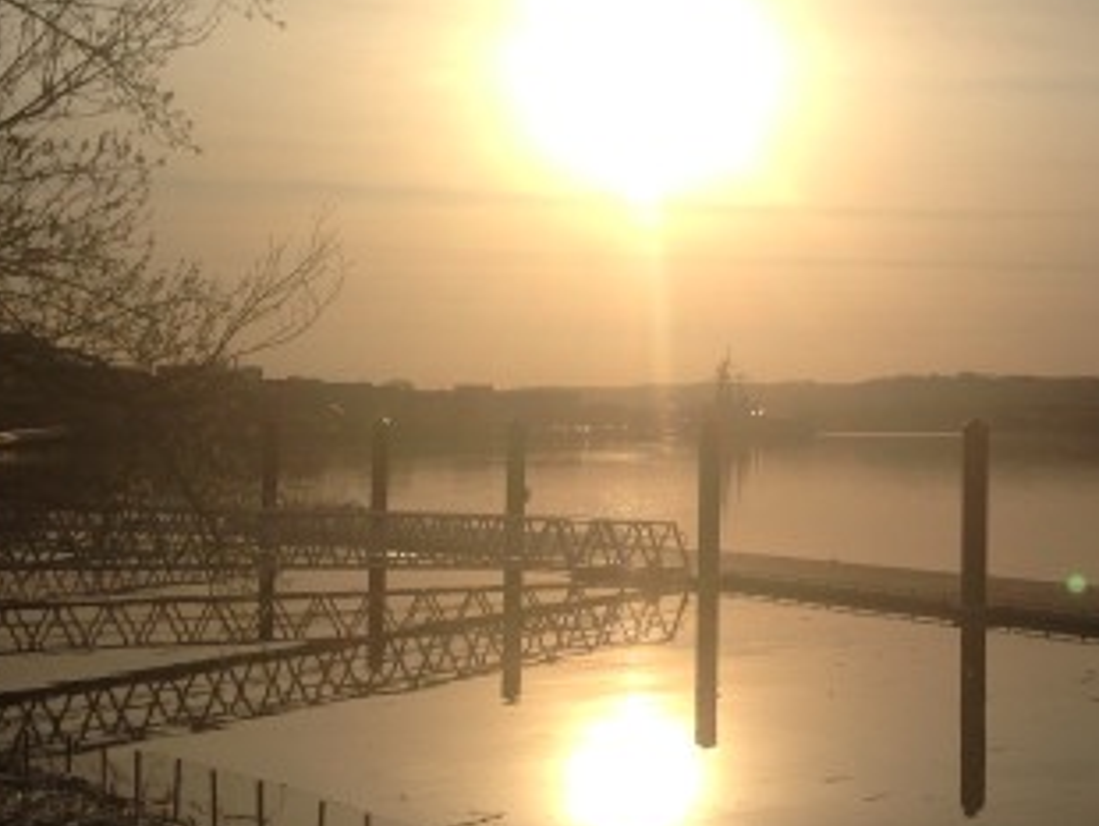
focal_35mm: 66
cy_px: 335
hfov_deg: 28.5
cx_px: 932
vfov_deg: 22.3
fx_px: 2097
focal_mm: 4.13
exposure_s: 1/6803
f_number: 2.4
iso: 50
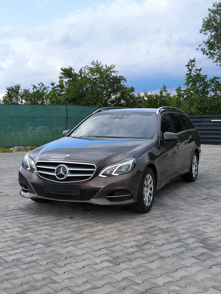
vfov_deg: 38.2
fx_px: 426
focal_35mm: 50
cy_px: 147
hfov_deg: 29.1
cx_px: 110
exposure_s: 1/279
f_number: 1.9
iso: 50
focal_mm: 7.1
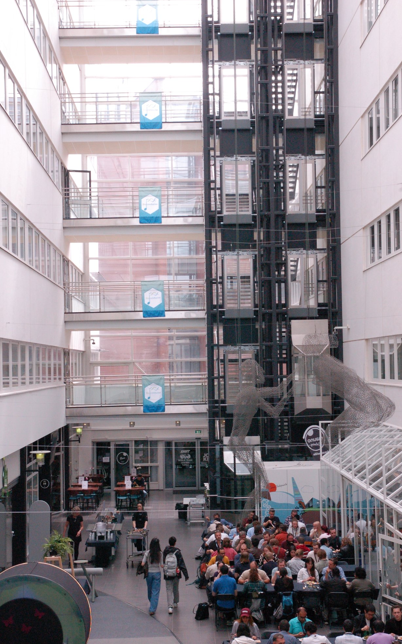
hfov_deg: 22.0
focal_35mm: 59
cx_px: 197
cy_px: 326
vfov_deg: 34.5
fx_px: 1034
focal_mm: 38
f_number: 18
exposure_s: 1/125
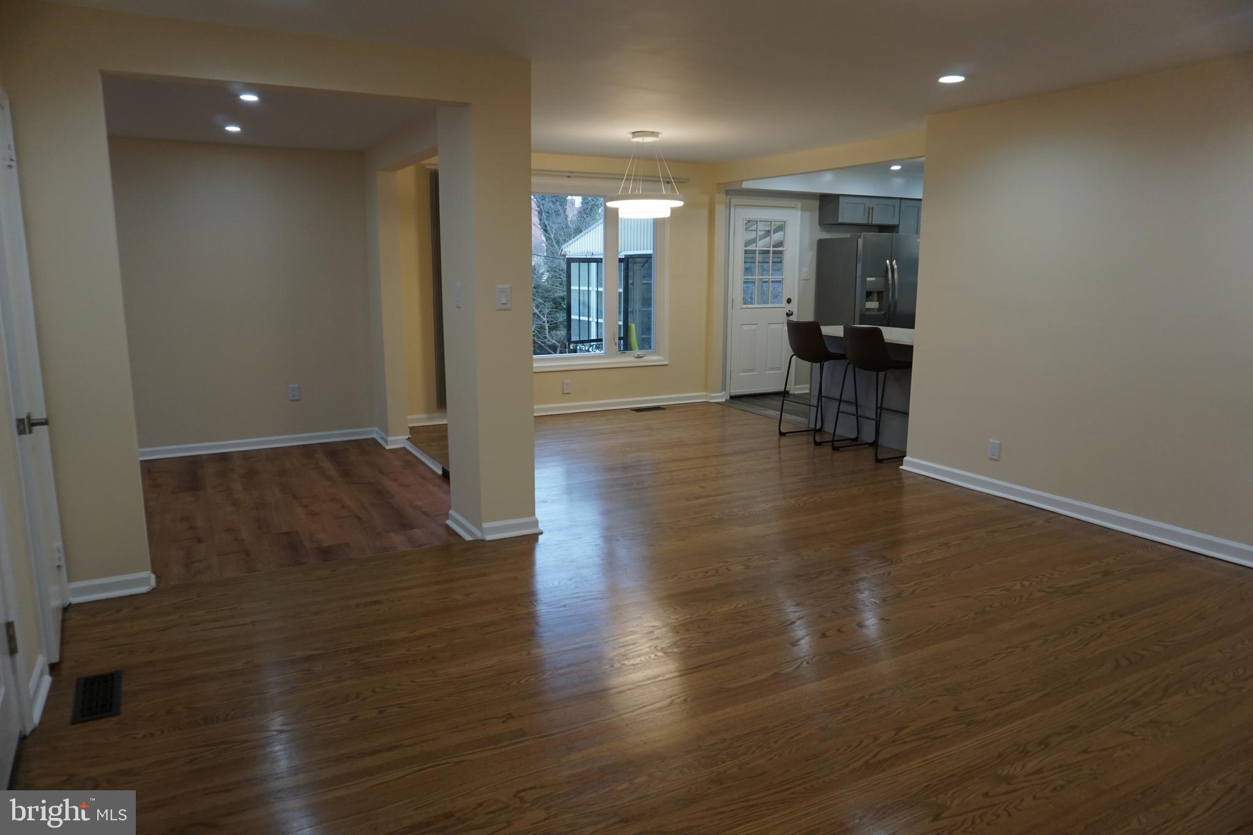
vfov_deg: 53.1
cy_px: 418
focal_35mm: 24
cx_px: 626
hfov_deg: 73.7
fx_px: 835
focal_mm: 16
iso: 640
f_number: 4
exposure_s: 1/160
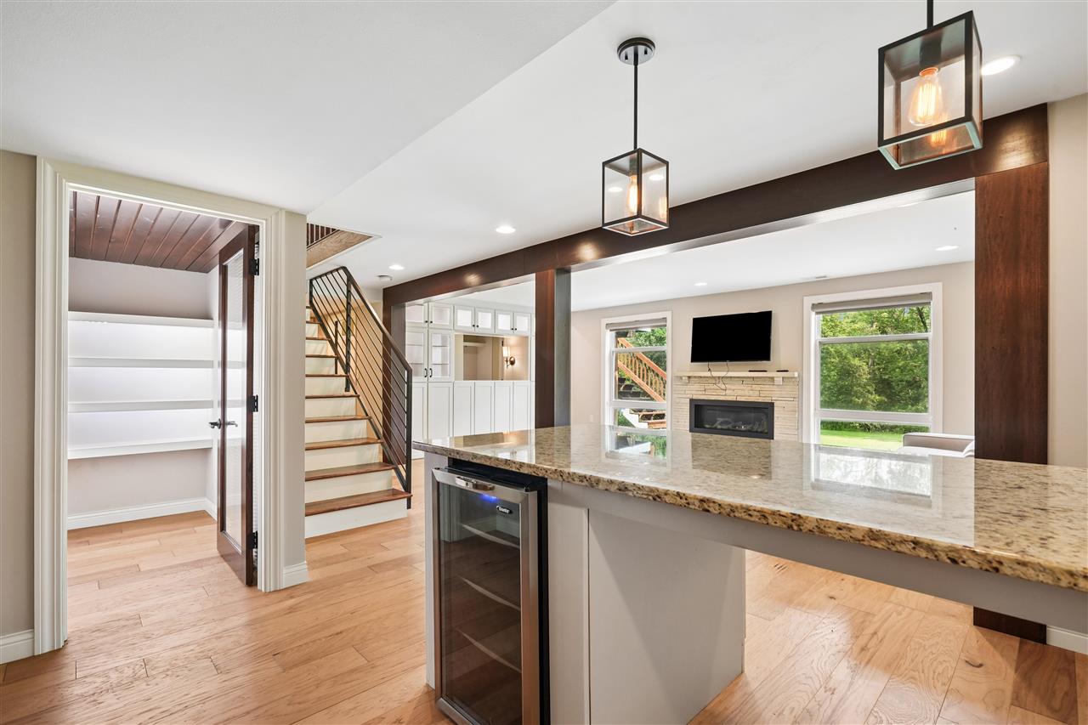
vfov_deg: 73.7
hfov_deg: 96.7
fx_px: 483
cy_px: 362
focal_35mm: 16
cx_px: 544
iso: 800
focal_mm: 16
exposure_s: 1/15
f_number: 9
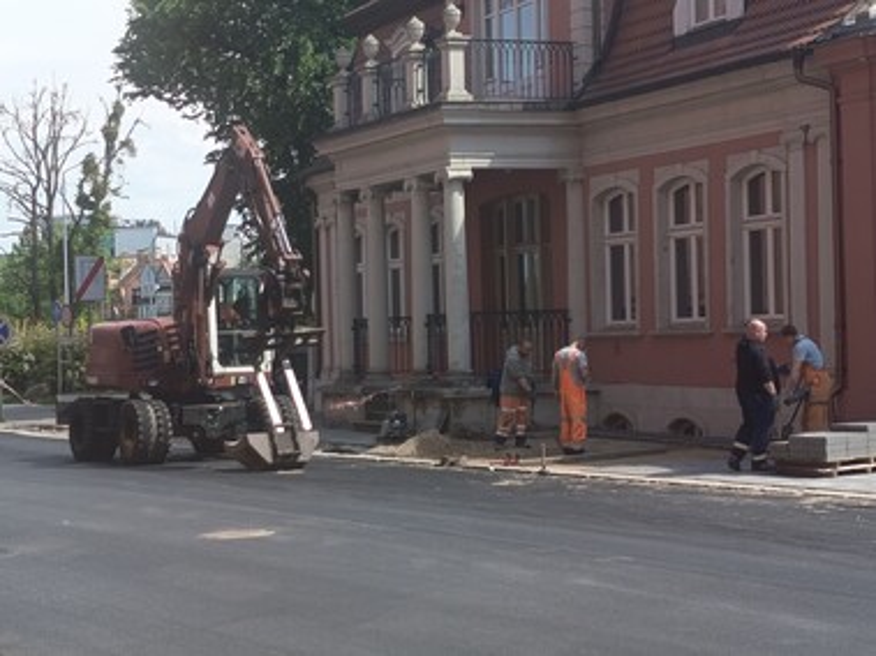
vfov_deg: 18.0
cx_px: 438
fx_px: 2074
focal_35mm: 82
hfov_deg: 23.8
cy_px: 328
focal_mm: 5.27
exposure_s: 1/342
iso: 50
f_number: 1.7
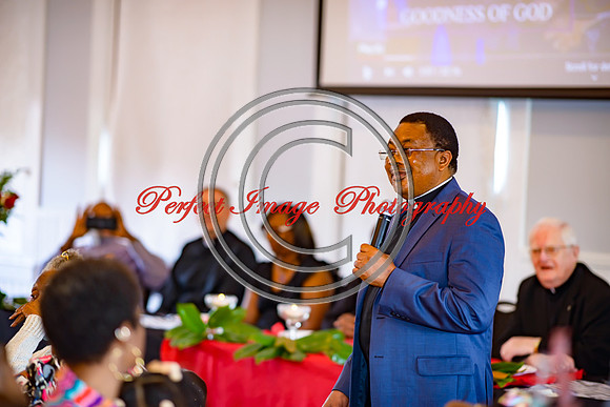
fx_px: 1779
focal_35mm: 105
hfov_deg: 19.5
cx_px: 305
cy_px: 204
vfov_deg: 13.0
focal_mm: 105
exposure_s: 1/125
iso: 160
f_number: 1.8
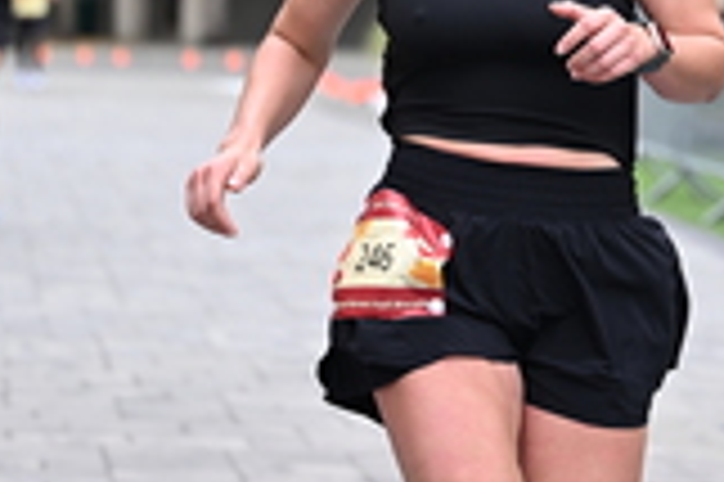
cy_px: -137
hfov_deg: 8.6
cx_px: 576
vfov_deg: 5.7
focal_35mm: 239
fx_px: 4802
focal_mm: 70
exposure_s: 1/2000
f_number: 2.8
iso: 640
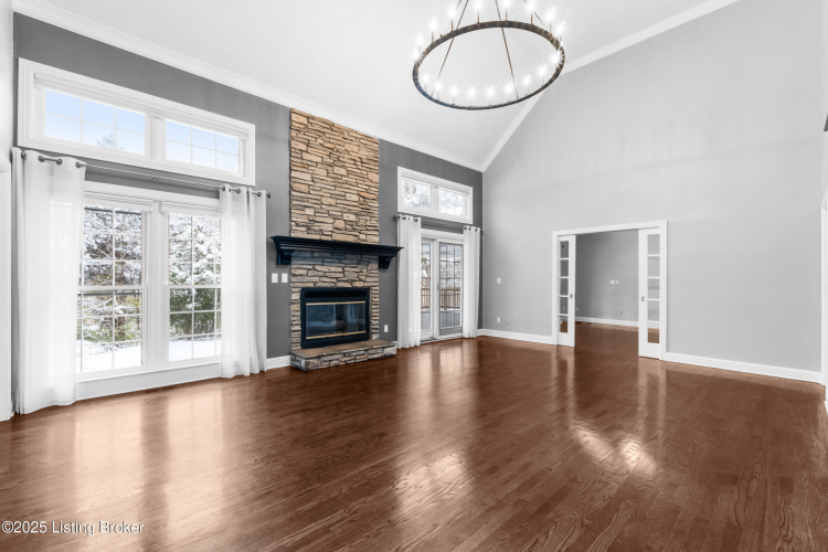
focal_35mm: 16
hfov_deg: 97.6
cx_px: 414
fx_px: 362
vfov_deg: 74.6
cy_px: 276
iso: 400
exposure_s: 1/1.67
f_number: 10
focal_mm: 10.5
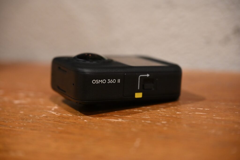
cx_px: 120
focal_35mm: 78
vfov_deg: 17.5
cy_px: 80
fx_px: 520
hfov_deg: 26.0
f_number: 4
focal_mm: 78
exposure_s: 1/30
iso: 6400
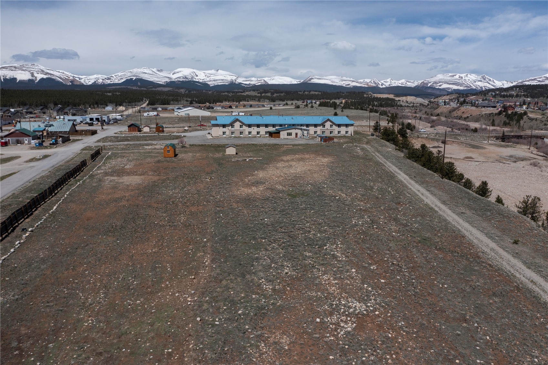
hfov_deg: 65.5
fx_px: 426
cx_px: 274
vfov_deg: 46.4
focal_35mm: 28
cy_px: 182
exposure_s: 1/1600
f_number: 5
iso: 100
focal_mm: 10.26
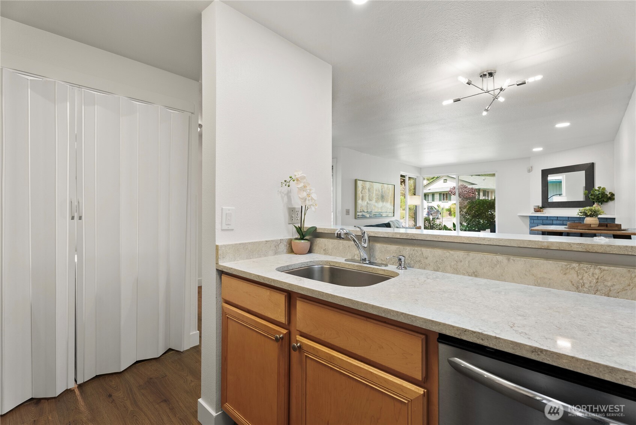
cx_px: 318
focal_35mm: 16
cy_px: 212
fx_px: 283
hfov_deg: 96.7
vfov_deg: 73.8
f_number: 8
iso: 400
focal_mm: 16
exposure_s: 1/60
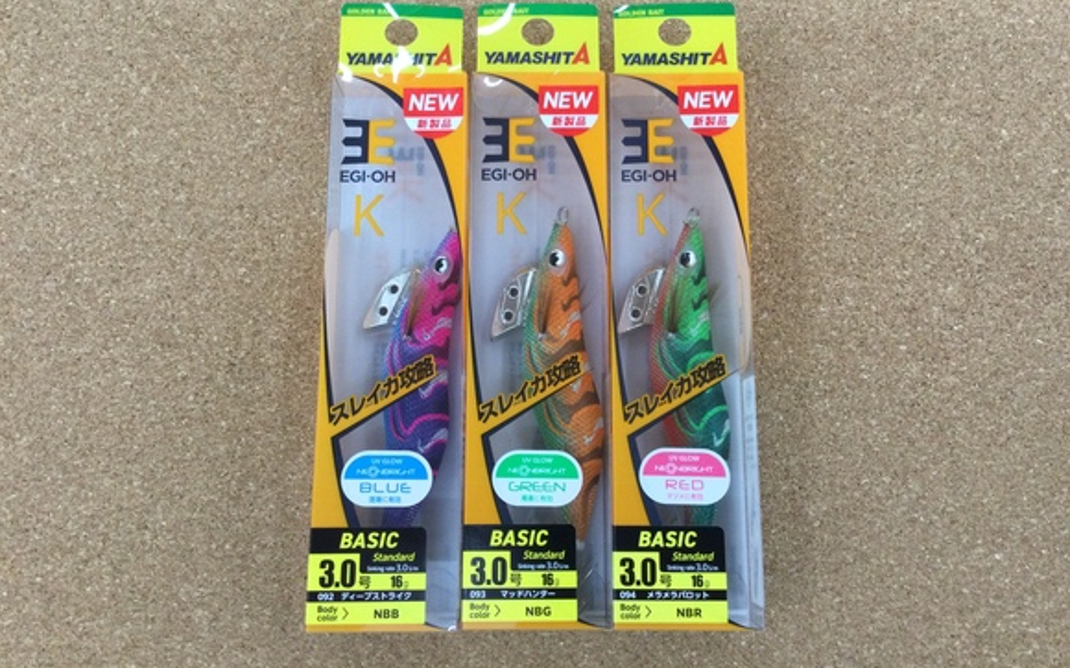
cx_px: 548
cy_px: 275
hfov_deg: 56.7
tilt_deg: -77.8
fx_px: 991
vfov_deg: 37.1
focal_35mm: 34
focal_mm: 3.3
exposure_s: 1/30
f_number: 2.4
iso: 40
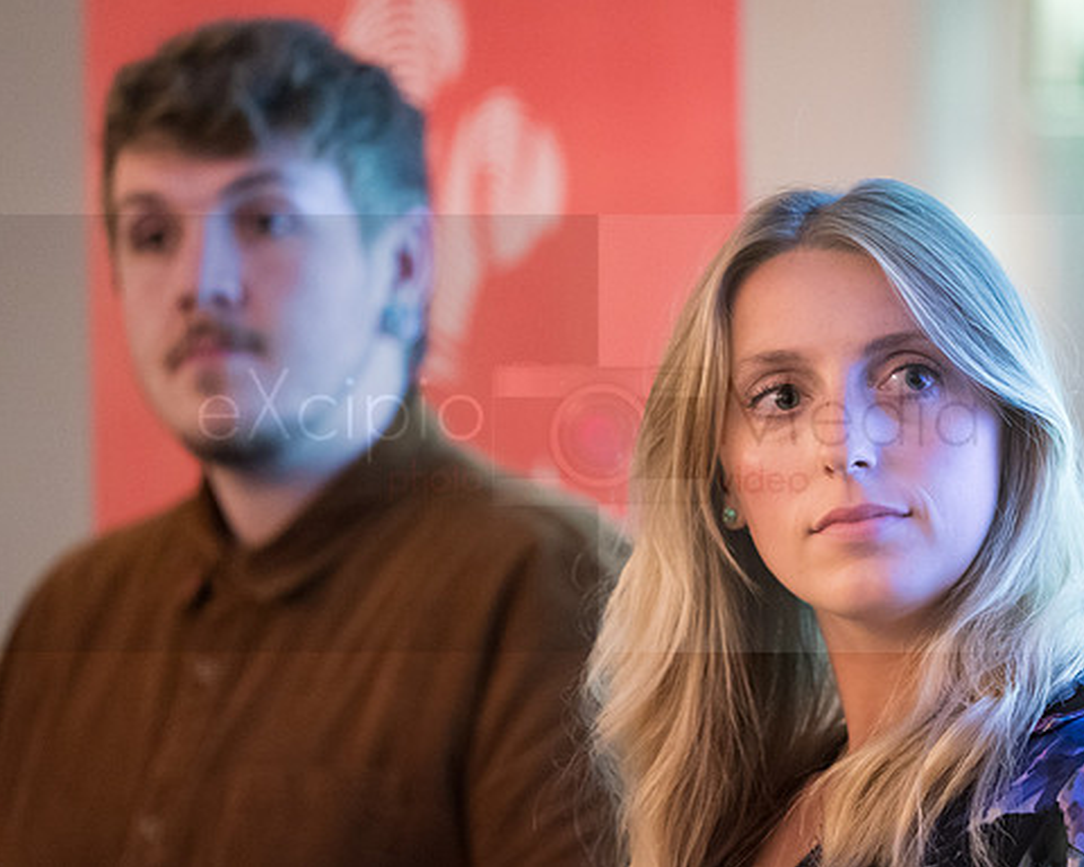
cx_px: 700
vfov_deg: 5.2
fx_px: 9464
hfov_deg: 6.6
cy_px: 416
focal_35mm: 295
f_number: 2.8
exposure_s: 1/125
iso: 6400
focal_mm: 200
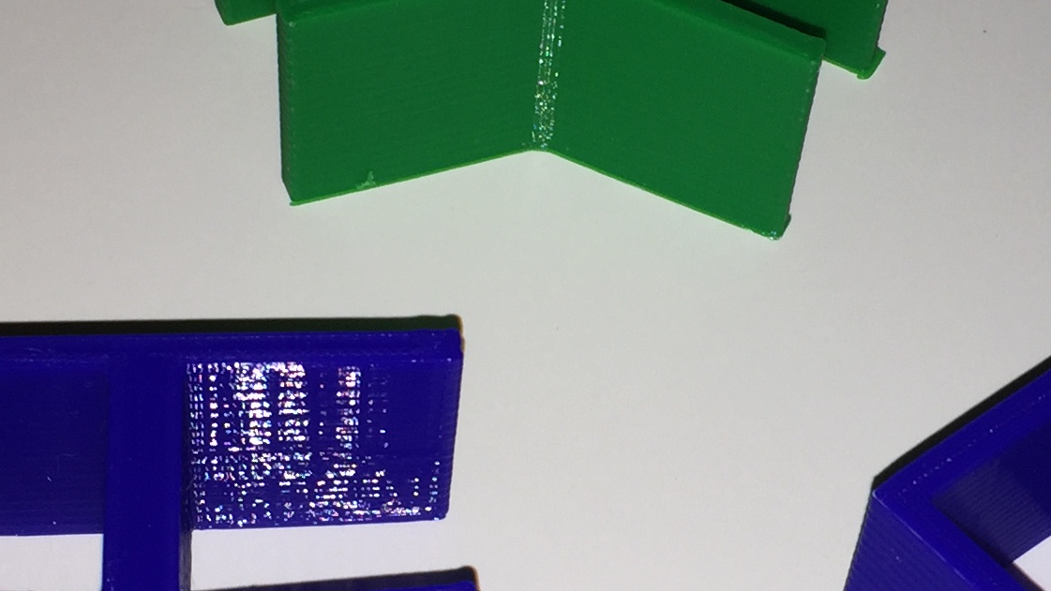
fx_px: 2564
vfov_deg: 13.2
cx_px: 563
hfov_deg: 23.2
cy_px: 282
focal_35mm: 92
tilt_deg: -54.5
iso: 32
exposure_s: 1/100
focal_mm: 4.15
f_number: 2.2
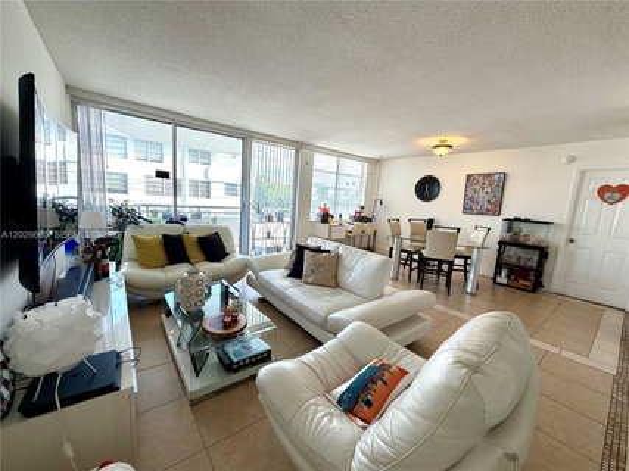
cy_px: 236
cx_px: 314
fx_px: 254
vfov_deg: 85.6
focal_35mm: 14
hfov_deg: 102.1
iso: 100
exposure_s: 1/120
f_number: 2.2
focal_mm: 2.22
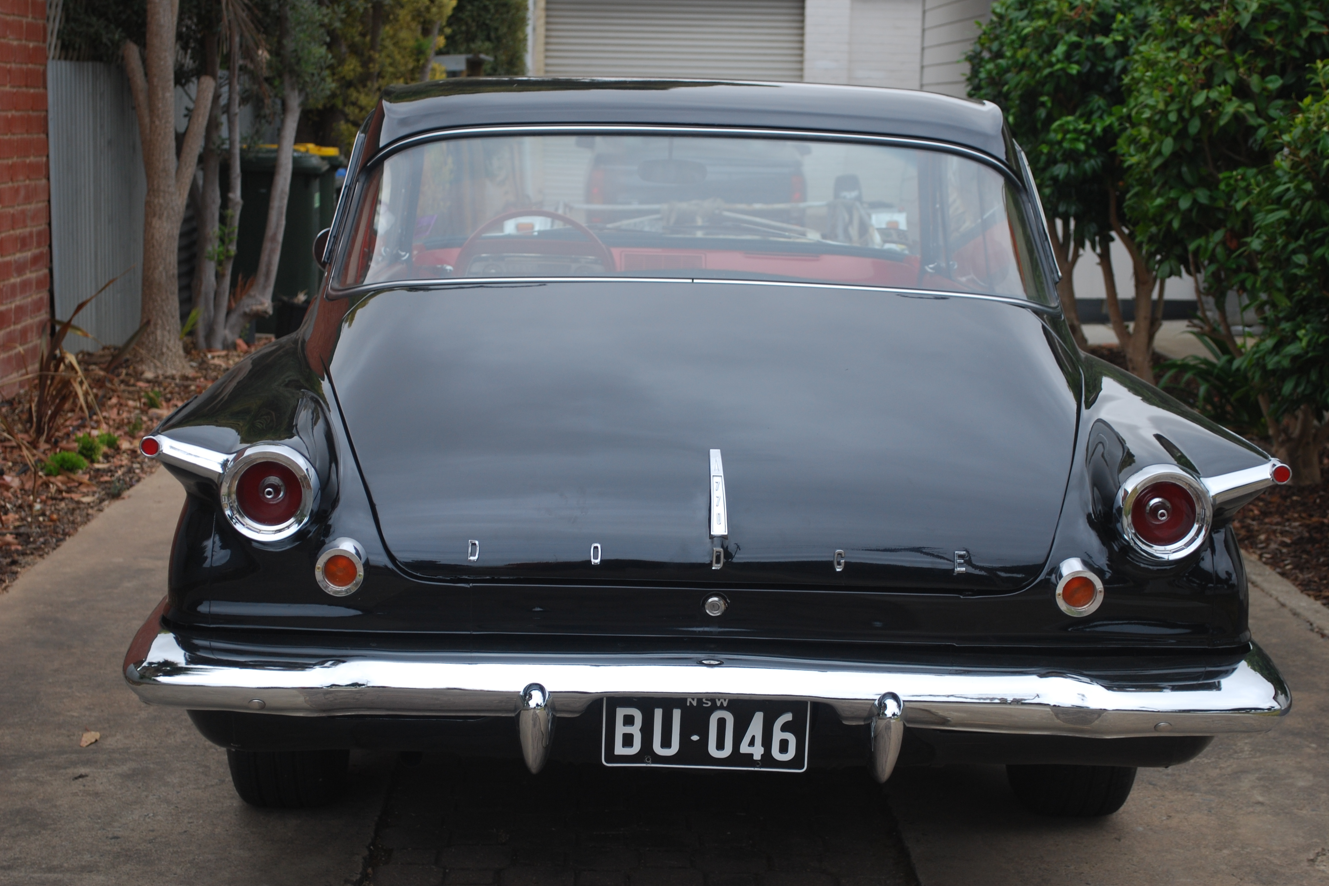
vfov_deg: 19.9
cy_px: 450
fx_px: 2529
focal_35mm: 69
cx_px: 660
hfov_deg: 29.4
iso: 180
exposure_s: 1/125
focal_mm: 45
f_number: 5.6
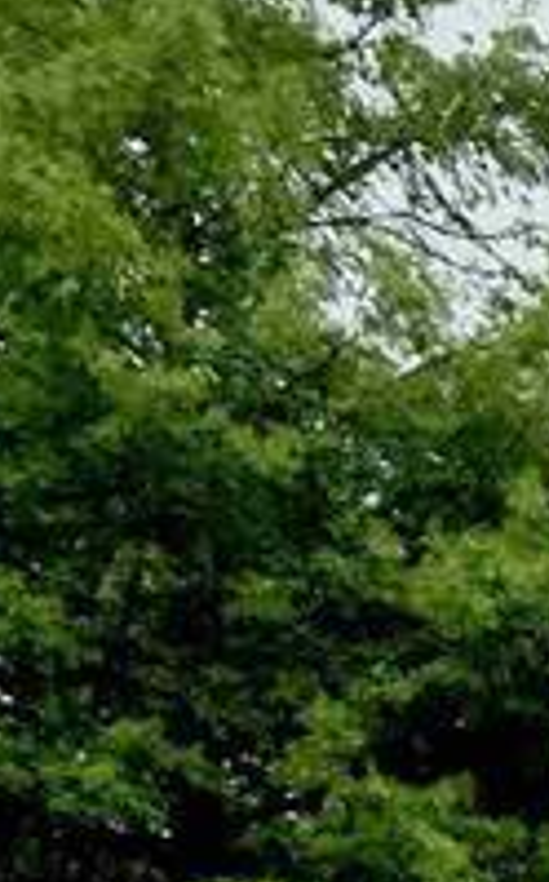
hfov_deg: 7.3
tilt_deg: -0.3
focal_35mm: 142
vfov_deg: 13.4
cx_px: 2028
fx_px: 3407
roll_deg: +2.0
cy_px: 1547
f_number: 1.5
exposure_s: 1/302
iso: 50
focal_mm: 5.7
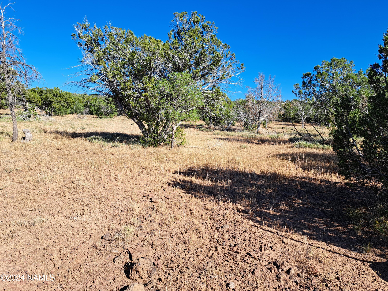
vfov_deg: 56.8
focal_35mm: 24
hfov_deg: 71.6
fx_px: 269
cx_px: 194
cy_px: 146
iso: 50
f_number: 1.8
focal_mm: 5.23
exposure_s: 1/693
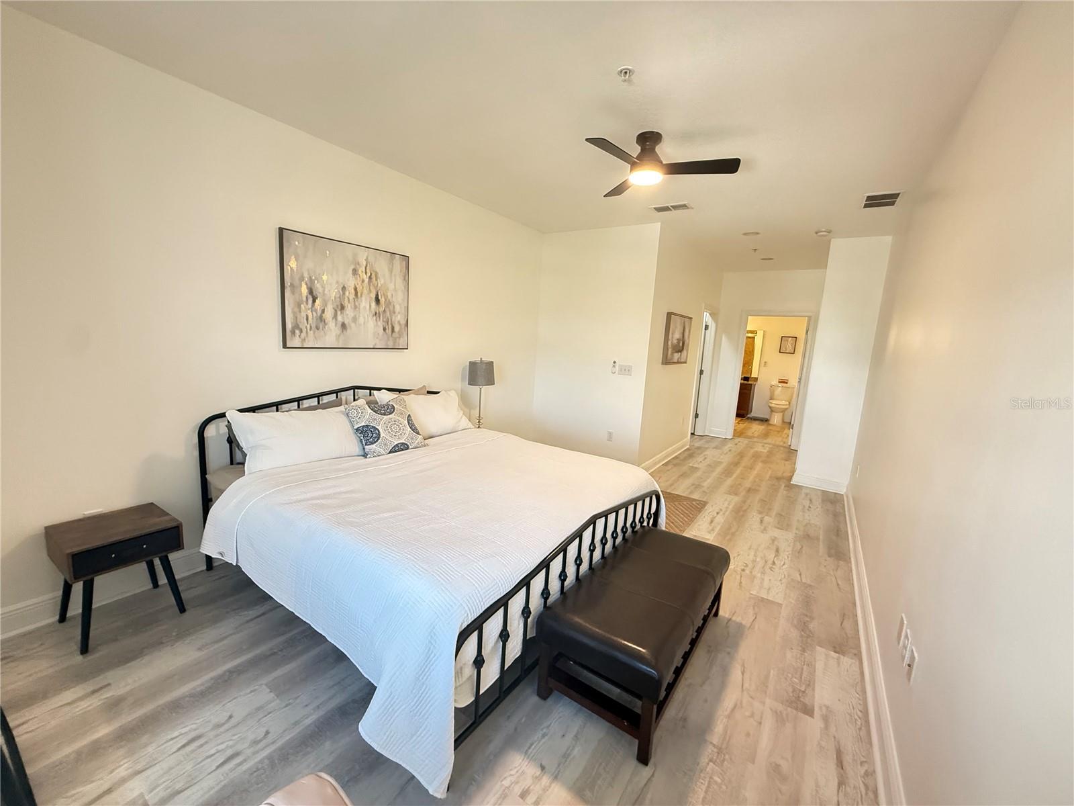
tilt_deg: -8.2
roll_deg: -3.5
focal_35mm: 14
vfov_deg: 85.7
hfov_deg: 102.1
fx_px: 434
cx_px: 537
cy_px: 403
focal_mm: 2.22
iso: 640
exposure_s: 1/60
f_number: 2.2
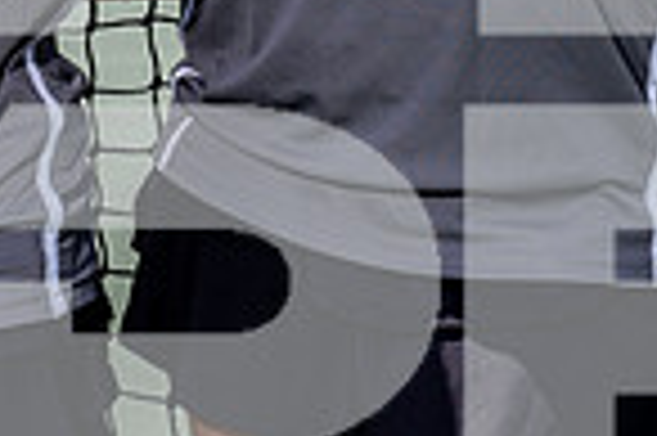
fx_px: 5159
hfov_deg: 7.2
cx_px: -148
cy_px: -200
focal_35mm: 283
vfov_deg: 4.8
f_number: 6.3
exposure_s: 1/640
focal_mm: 70
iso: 100
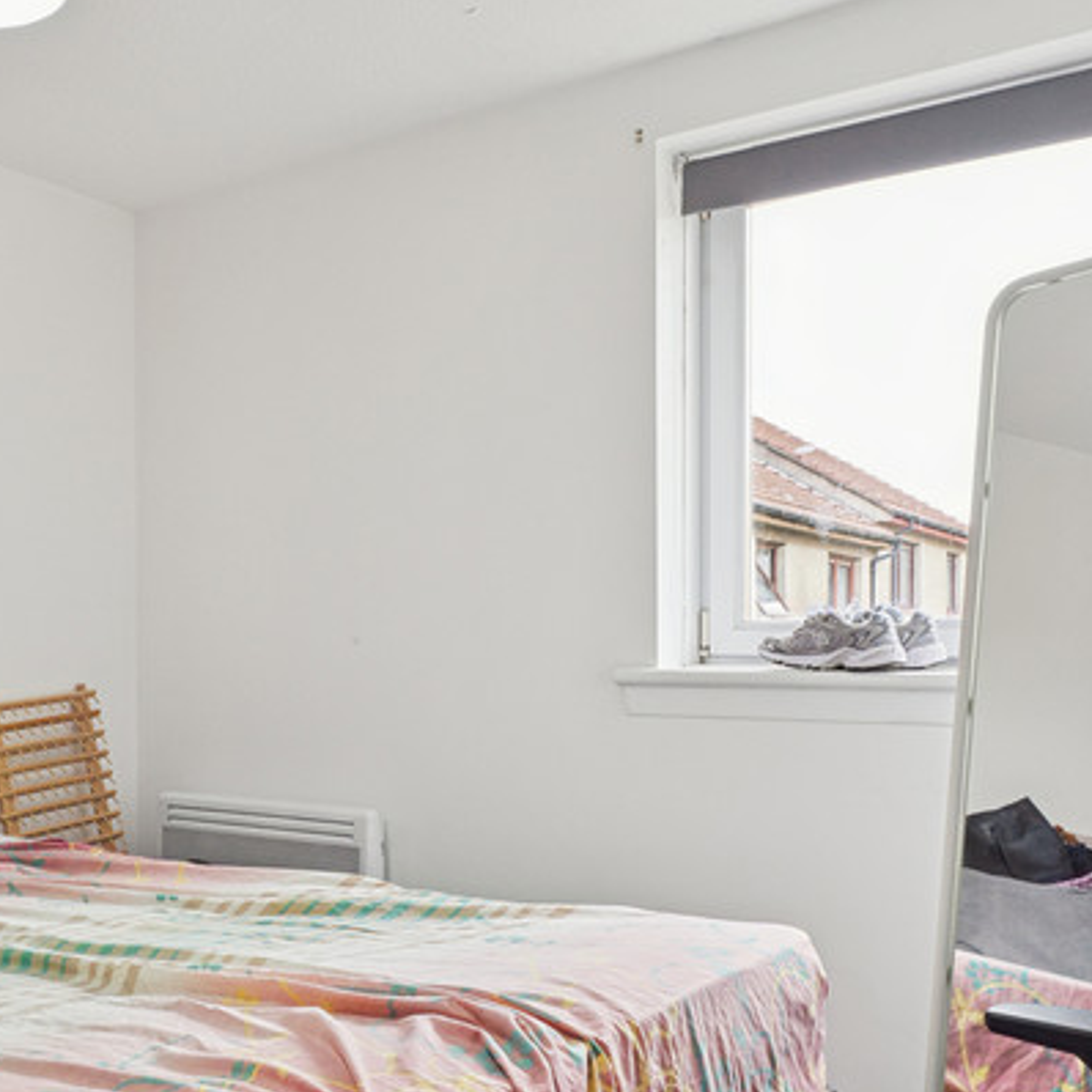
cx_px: 244
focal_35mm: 36
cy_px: 652
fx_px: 1288
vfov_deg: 45.7
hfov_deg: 44.1
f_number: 7.1
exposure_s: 1/20
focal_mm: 11
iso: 200
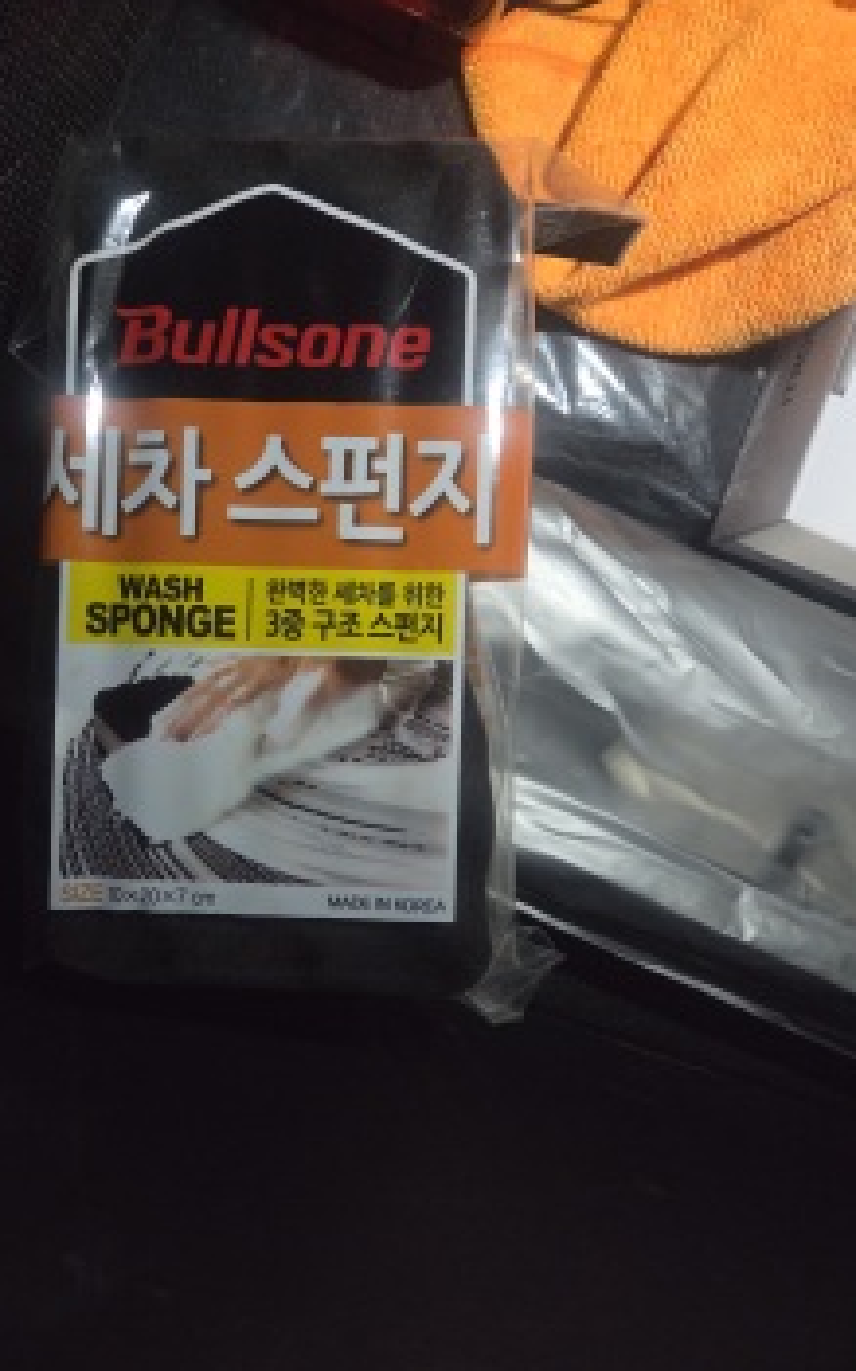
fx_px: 934
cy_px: 687
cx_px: 332
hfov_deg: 48.9
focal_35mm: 25
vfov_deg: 72.6
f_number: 1.8
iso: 2000
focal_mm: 5.4
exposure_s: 1/120
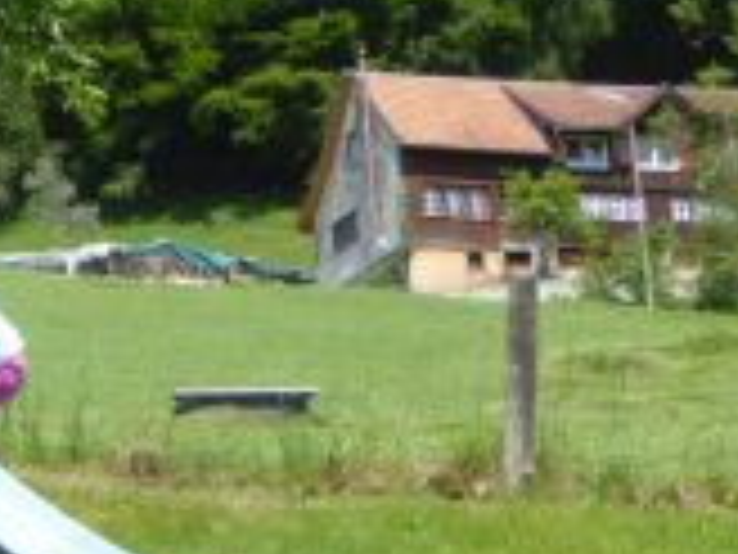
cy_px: 257
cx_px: -88
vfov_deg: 11.4
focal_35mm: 130
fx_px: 2772
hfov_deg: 14.8
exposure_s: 1/400
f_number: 4.1
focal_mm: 9
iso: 100
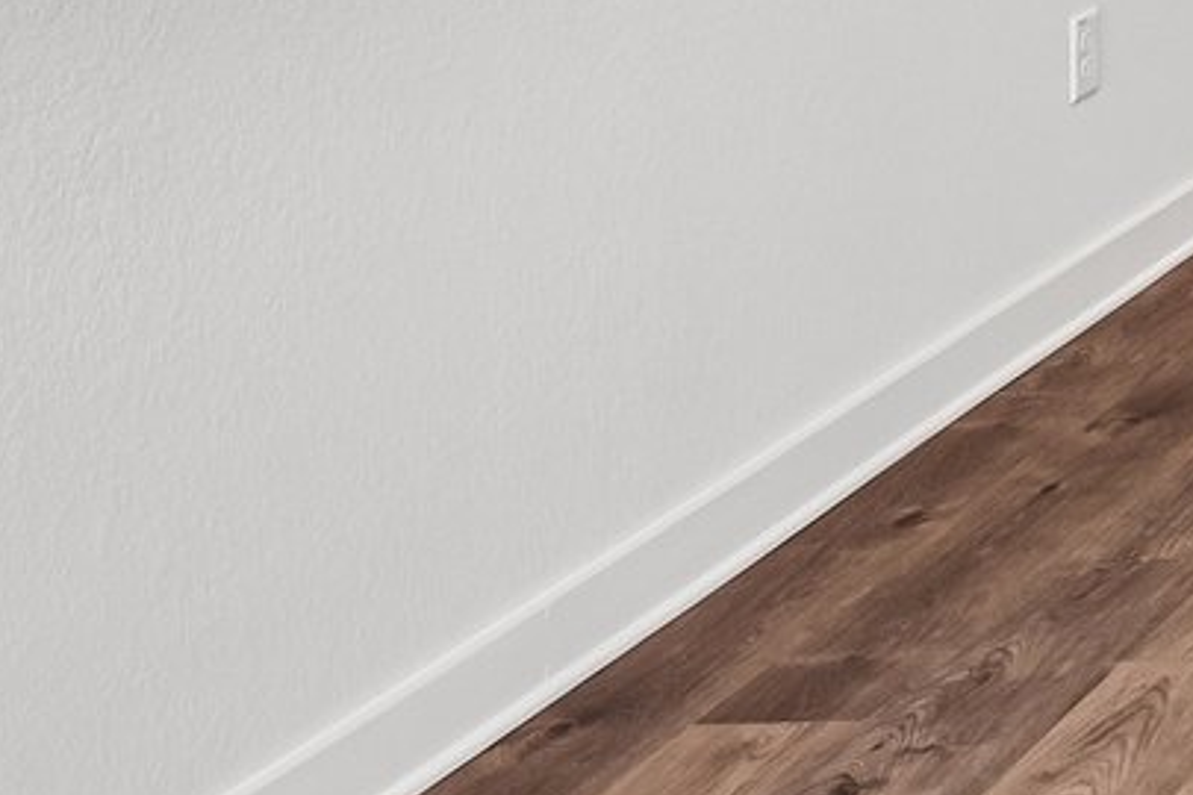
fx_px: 2684
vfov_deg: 14.8
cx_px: 2548
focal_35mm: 81
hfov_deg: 16.7
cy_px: -620
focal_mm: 16
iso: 125
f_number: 8
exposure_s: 1/15
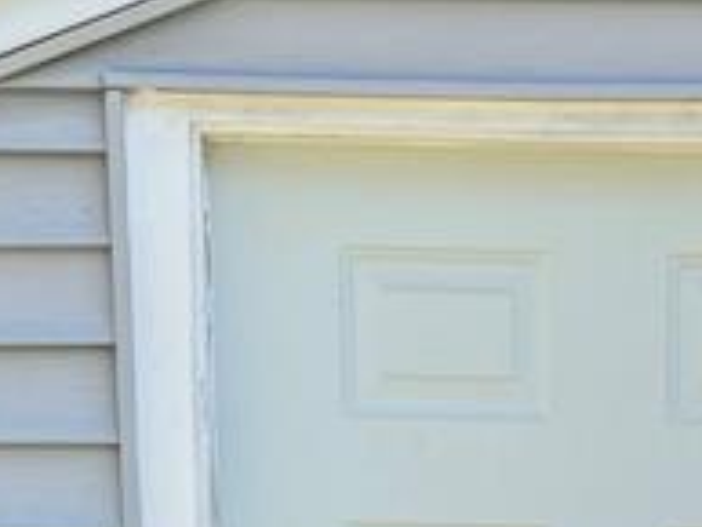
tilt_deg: -9.9
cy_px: 981
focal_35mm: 138
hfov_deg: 14.1
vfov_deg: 10.1
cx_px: 709
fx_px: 2800
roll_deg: -1.1
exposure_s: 1/1009
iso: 50
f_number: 1.6
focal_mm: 5.1
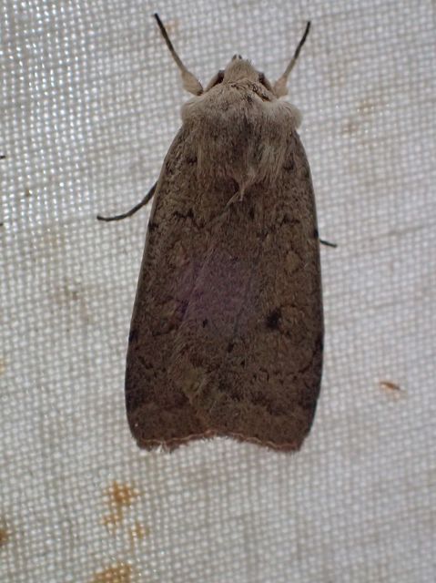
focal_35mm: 100
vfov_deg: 19.7
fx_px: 1682
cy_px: 292
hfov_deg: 14.8
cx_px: 218
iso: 800
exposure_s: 1/400
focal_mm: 18
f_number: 4.9
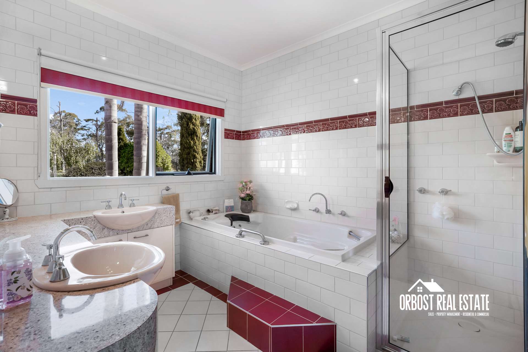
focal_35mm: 16
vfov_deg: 73.7
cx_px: 264
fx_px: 235
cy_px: 176
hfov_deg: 96.7
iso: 100
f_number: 9
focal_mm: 16
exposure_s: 1/2.5
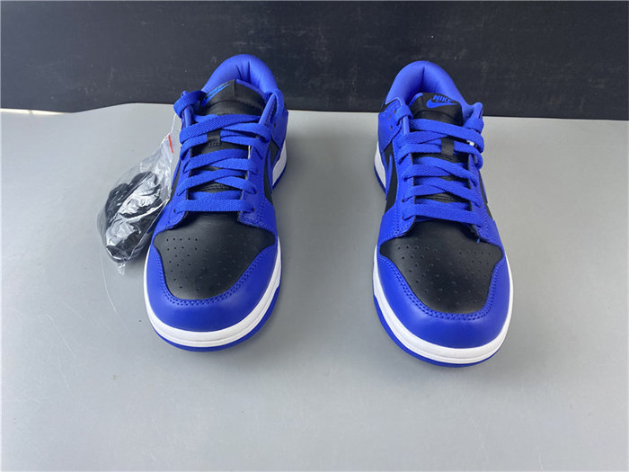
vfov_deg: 53.1
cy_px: 236
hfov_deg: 67.3
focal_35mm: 26
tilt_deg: -42.2
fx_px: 472
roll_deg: -0.4
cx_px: 314
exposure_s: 1/100
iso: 125
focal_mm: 4.25
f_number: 1.8
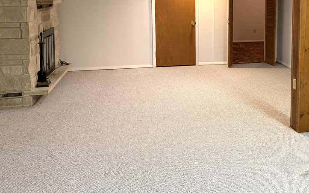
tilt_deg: -7.0
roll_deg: -0.8
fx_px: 379
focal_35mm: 45
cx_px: 236
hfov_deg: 42.8
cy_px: 37
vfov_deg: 28.0
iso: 400
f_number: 1.78
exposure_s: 1/60
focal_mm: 6.76
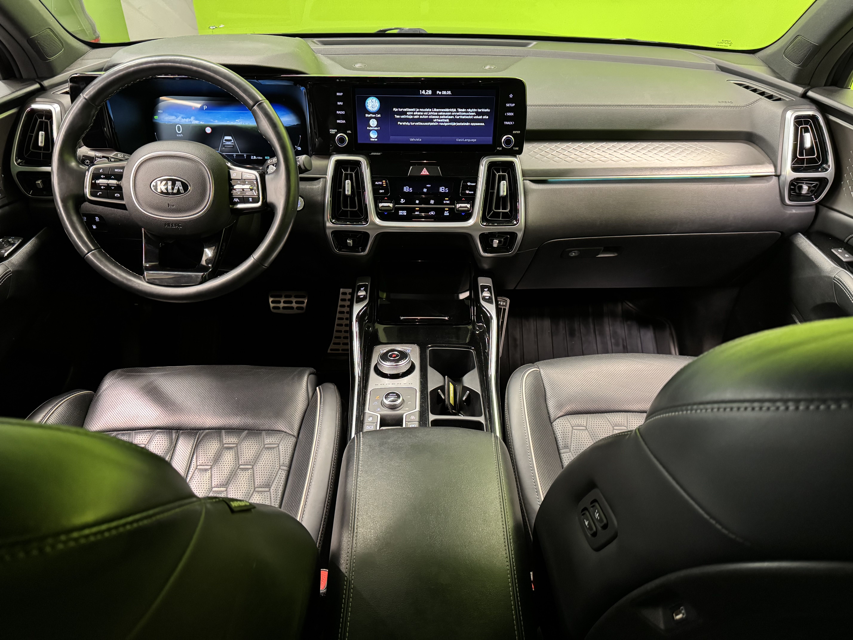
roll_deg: -0.5
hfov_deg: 71.6
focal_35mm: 24
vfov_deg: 56.8
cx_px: 426
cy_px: 320
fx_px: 591
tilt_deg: -33.3
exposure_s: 1/33
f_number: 1.78
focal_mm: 6.76
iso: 640
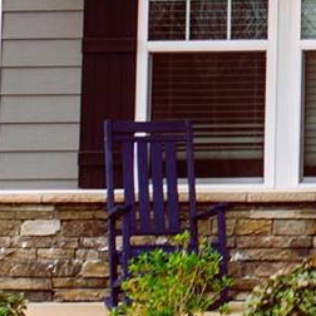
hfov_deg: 6.9
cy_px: -275
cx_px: 708
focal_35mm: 242
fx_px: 2499
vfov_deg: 7.0
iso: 250
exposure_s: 1/4000
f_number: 2
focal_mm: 35
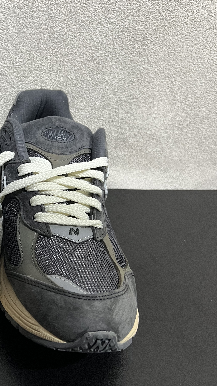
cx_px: -7
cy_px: 193
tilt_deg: -34.6
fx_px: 389
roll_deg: -0.6
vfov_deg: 52.8
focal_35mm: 38
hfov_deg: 28.9
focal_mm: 5.7
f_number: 1.5
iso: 200
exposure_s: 1/50
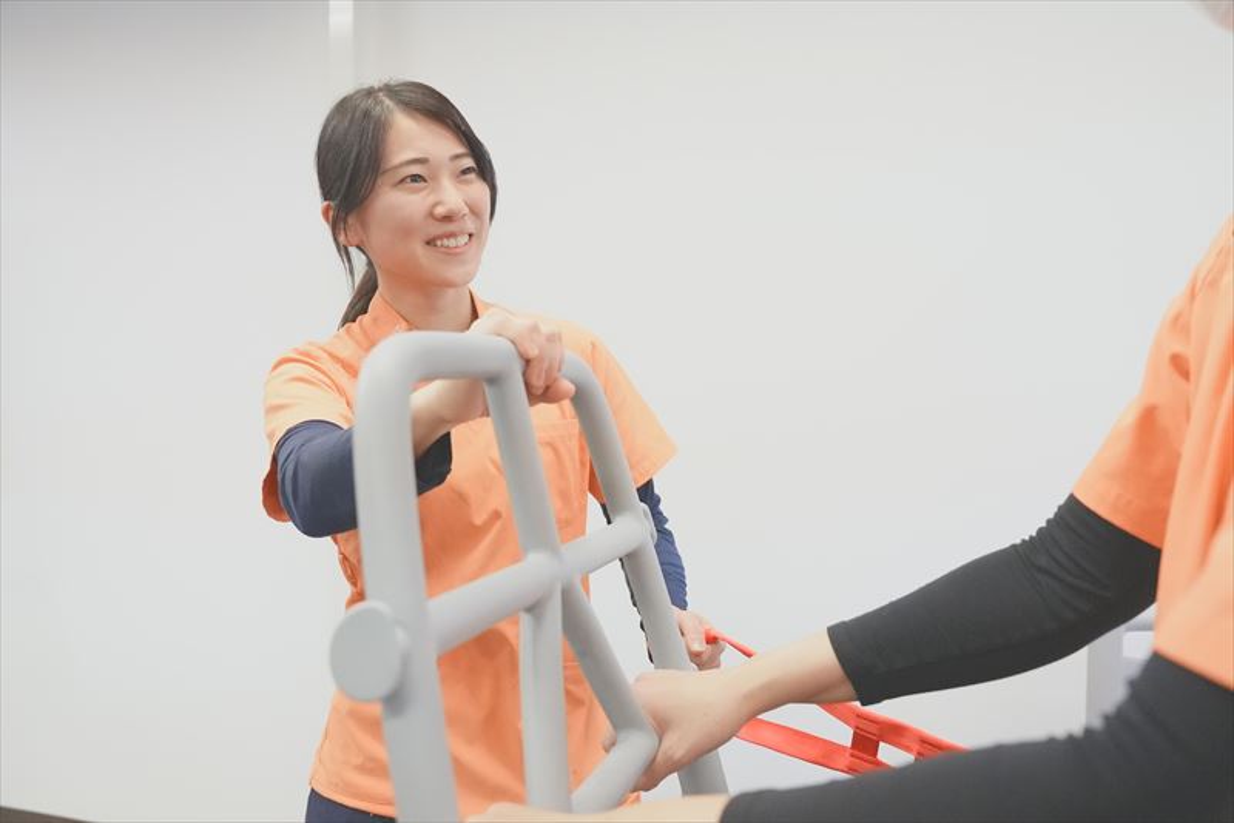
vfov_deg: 45.0
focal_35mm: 29
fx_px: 994
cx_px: 617
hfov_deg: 63.6
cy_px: 412
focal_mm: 29
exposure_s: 1/80
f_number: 4.5
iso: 12800
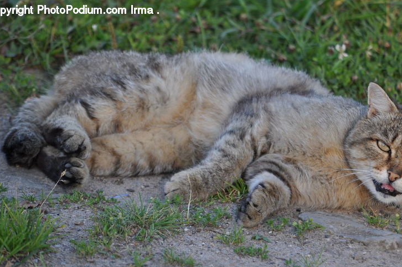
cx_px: 235
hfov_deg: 5.7
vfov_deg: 3.8
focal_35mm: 363
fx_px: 4044
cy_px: 162
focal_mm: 195
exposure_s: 1/320
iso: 250
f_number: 5
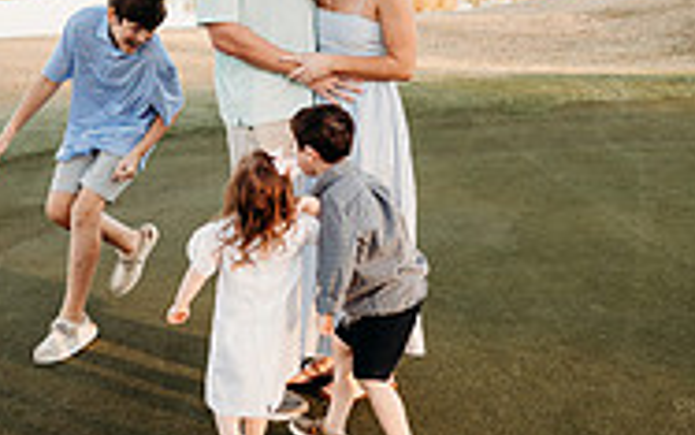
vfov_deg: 20.9
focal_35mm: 59
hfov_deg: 34.5
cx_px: 331
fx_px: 1118
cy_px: -48
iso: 160
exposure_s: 1/640
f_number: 2.5
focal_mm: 24
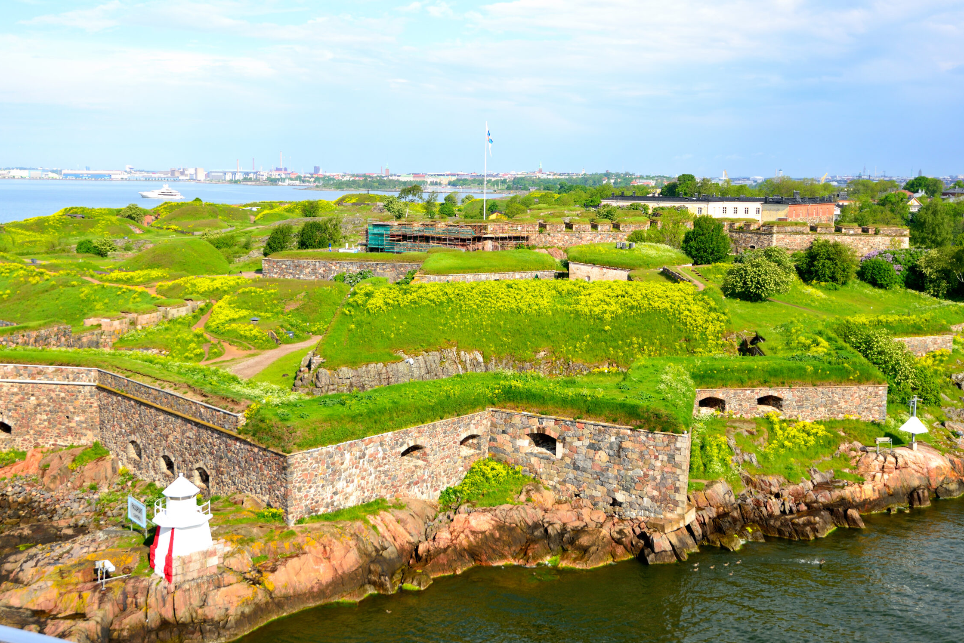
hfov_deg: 48.4
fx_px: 1071
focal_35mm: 40
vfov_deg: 33.4
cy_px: 299
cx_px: 481
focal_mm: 35
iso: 100
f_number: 4
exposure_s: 1/1000
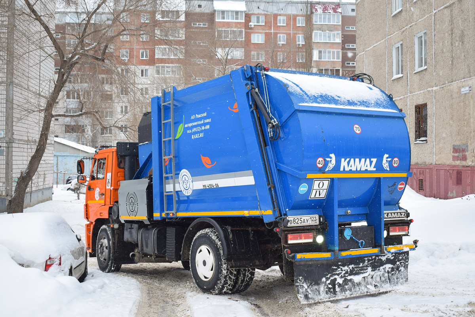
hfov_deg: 47.9
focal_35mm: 40
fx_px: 534
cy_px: 158
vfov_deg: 33.0
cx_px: 238
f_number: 5.6
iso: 400
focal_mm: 27
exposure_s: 1/500
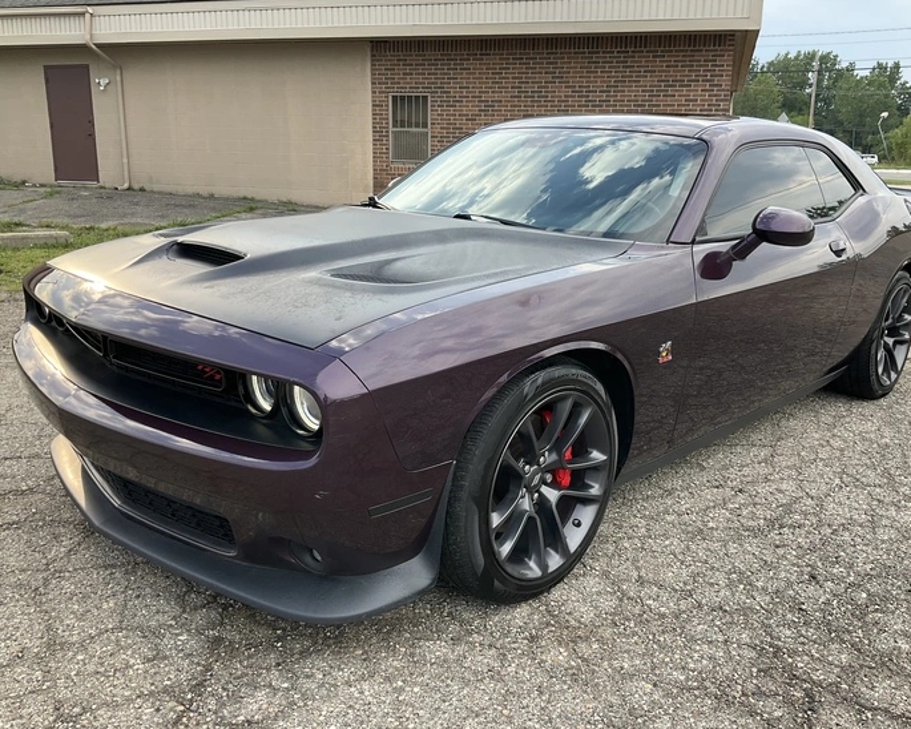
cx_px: 475
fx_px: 836
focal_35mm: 31
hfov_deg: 57.2
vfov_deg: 47.1
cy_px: 360
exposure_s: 1/409
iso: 25
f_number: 1.8
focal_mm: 3
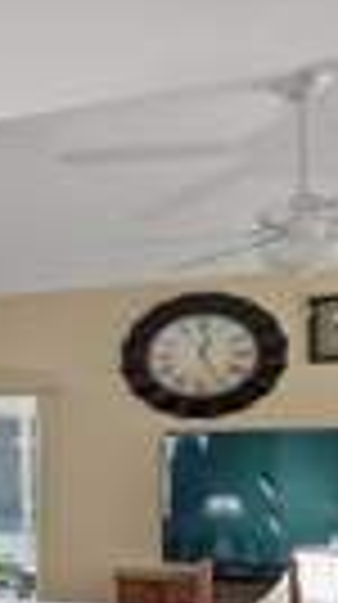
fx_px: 960
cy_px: 506
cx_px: -649
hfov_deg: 11.7
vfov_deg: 33.6
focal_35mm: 60
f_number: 6.3
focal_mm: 16
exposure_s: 1/2
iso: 250
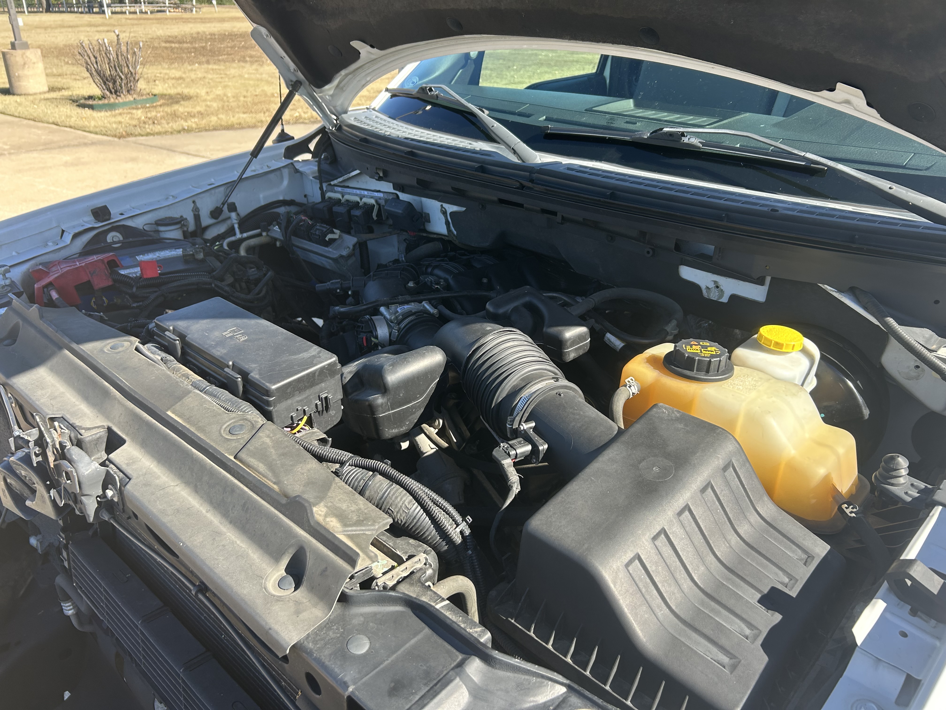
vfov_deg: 53.1
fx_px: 711
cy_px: 355
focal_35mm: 26
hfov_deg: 67.3
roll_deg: +1.0
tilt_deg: -24.7
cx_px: 473
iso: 50
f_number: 1.5
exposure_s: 1/827
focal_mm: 5.7
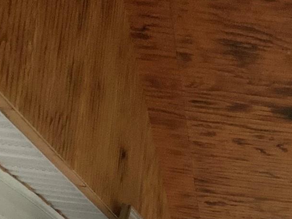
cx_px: 329
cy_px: 335
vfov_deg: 14.2
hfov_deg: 19.3
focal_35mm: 97
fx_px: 818
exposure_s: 1/60
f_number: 1.8
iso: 200
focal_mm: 3
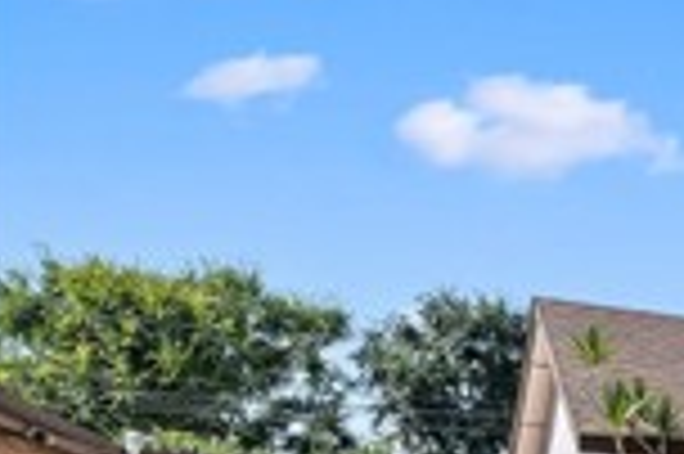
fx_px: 1120
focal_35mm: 59
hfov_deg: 18.5
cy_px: 593
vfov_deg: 20.8
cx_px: 1418
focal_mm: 14
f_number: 16
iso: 500
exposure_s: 1/400
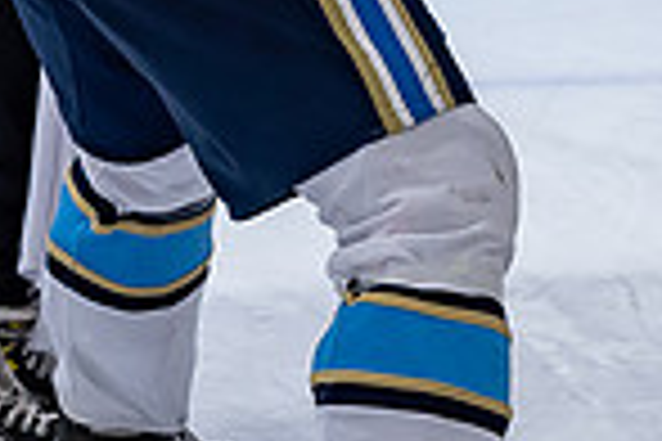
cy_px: -297
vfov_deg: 4.3
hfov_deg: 6.5
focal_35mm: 315
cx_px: 709
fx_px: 5792
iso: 400
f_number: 4
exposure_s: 1/250
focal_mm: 46
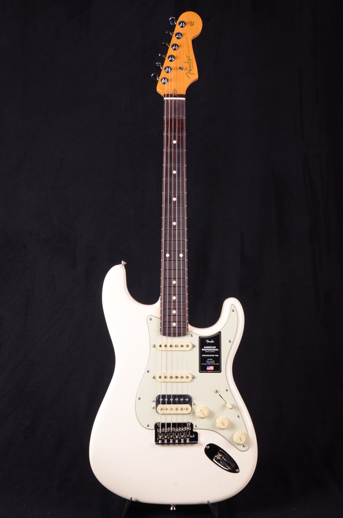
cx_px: 172
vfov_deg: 43.7
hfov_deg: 29.7
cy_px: 259
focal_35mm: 45
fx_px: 646
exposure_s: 1/200
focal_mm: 30
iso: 200
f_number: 13
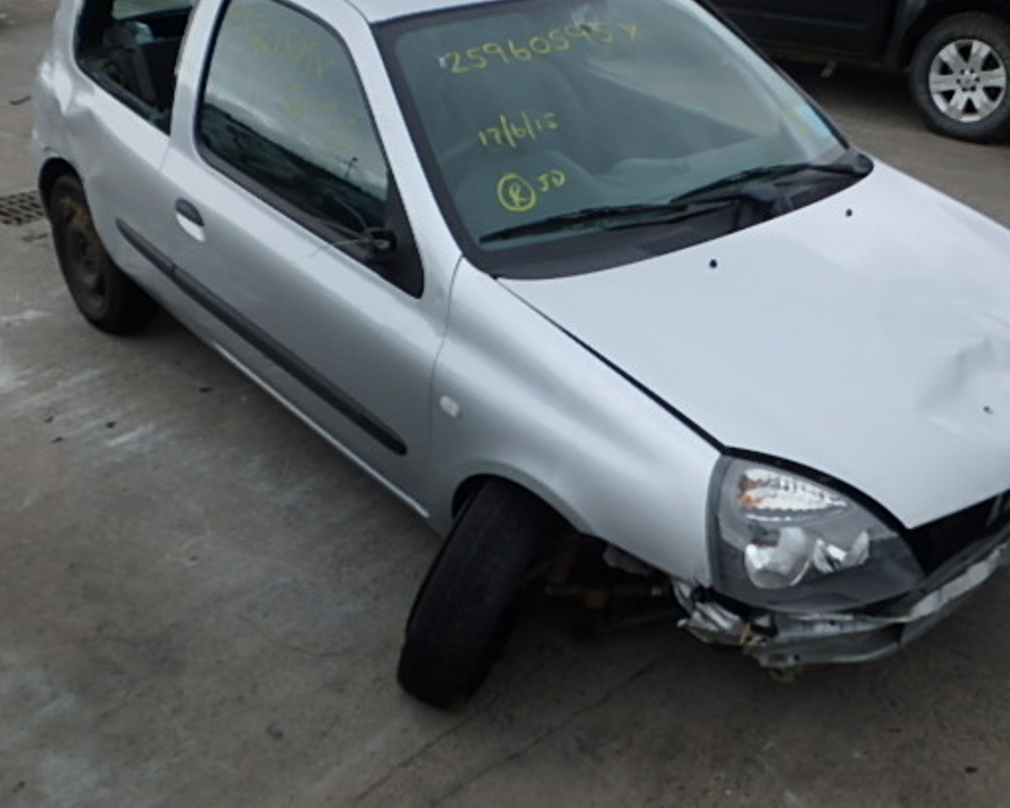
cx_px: 598
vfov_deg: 39.0
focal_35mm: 38
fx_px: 1136
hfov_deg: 47.7
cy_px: 335
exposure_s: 1/200
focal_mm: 5.6
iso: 125
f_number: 4.7
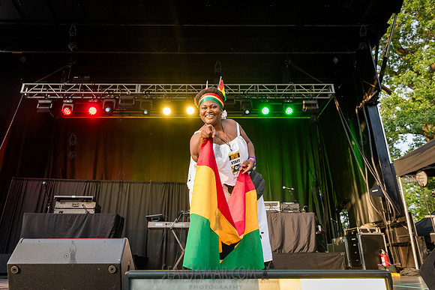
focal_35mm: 26
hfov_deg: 69.5
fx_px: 314
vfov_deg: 49.6
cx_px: 207
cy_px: 133
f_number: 4.5
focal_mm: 24
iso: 1000
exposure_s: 1/500
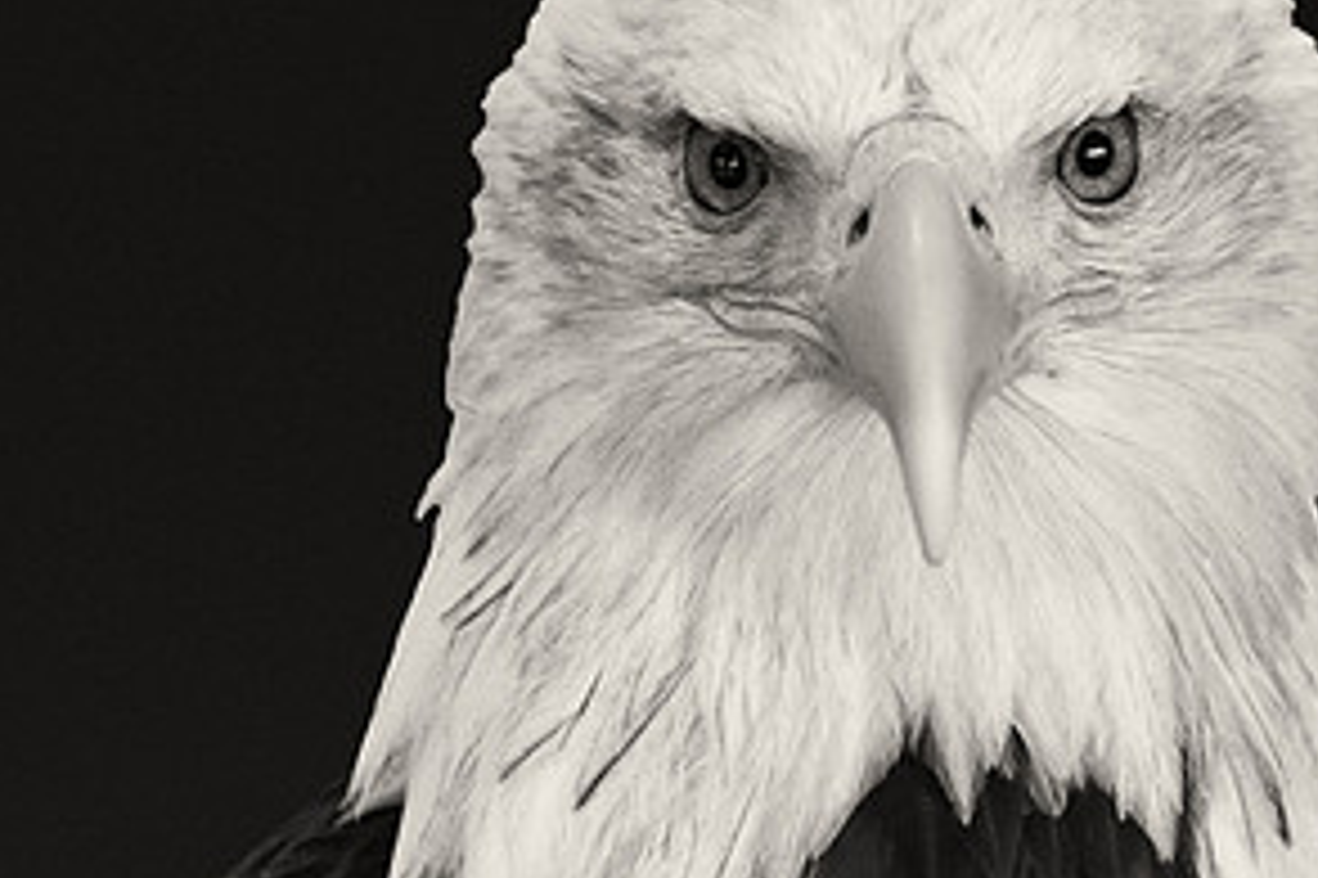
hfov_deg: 5.1
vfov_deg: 3.4
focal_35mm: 401
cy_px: 570
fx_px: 14672
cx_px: 499
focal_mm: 135
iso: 200
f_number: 2.8
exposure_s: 1/30
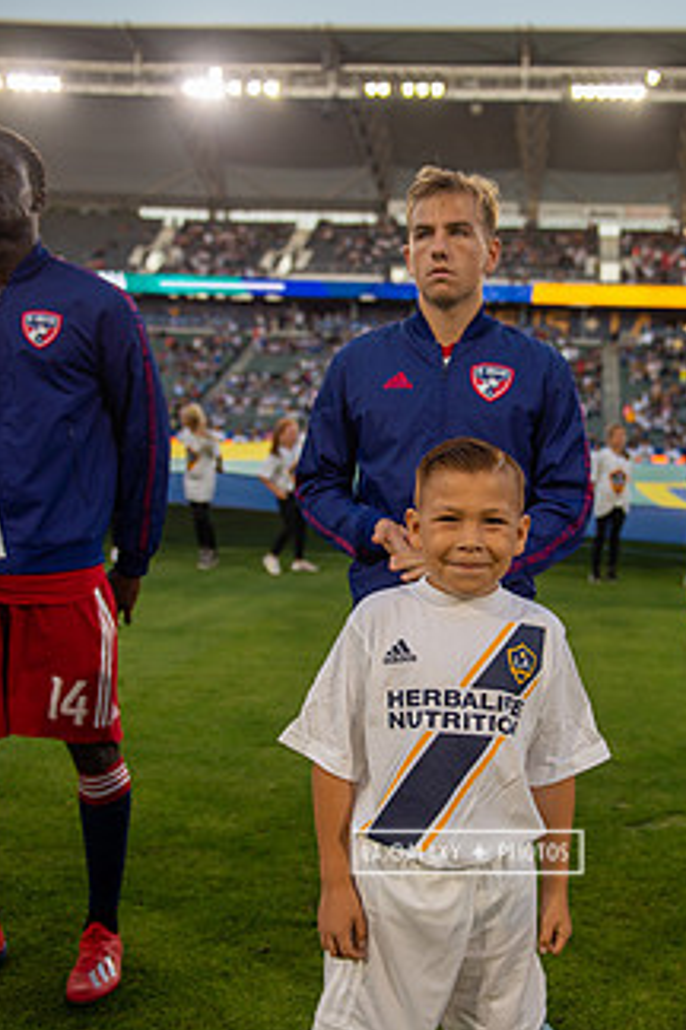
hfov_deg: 30.9
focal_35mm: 43
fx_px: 1229
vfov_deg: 45.3
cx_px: 467
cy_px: 604
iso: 450
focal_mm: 31
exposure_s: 1/640
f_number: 2.8
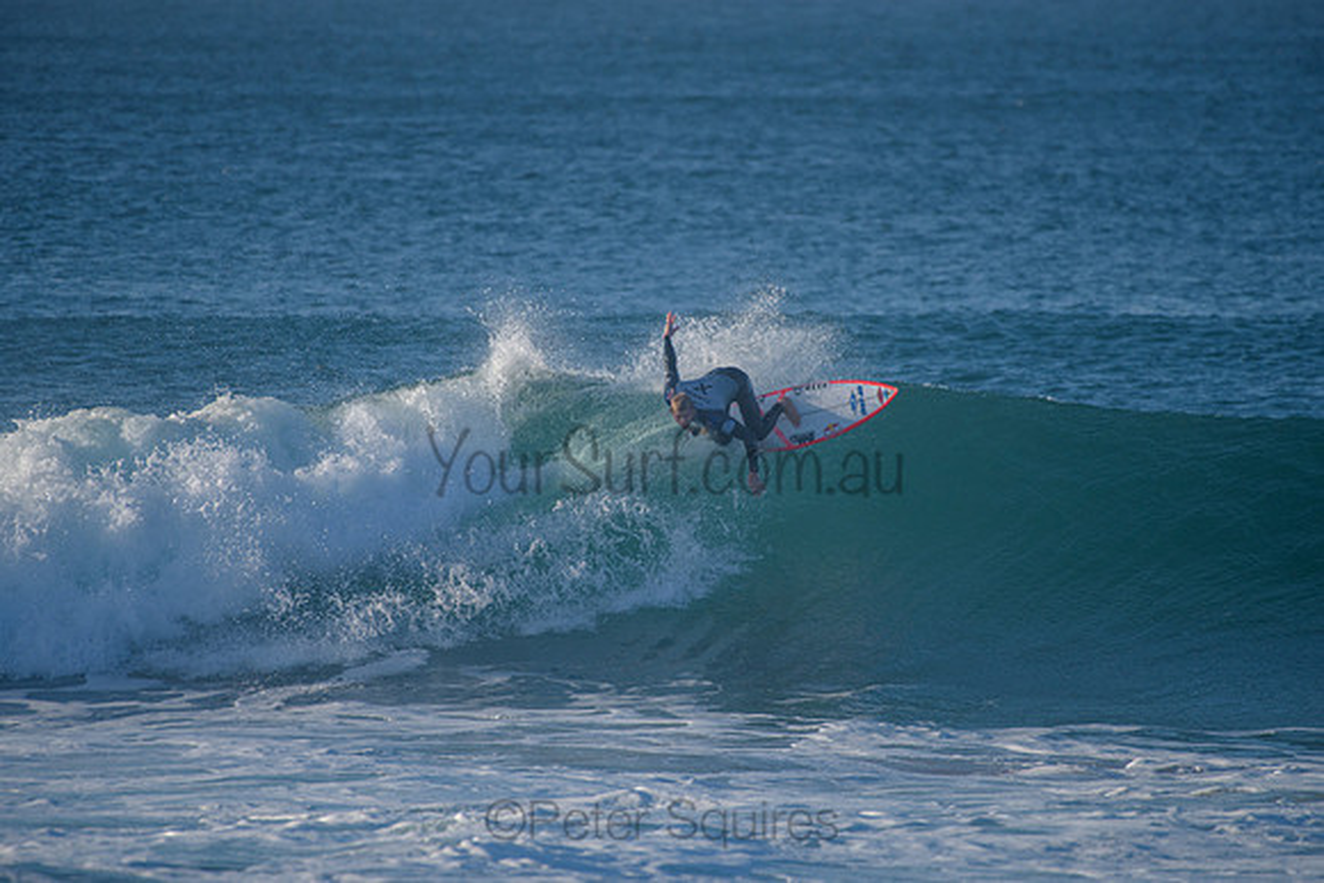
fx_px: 19852
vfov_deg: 2.5
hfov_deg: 3.8
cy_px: 420
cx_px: 664
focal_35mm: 540
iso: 360
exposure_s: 1/2000
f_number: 5.6
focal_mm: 500
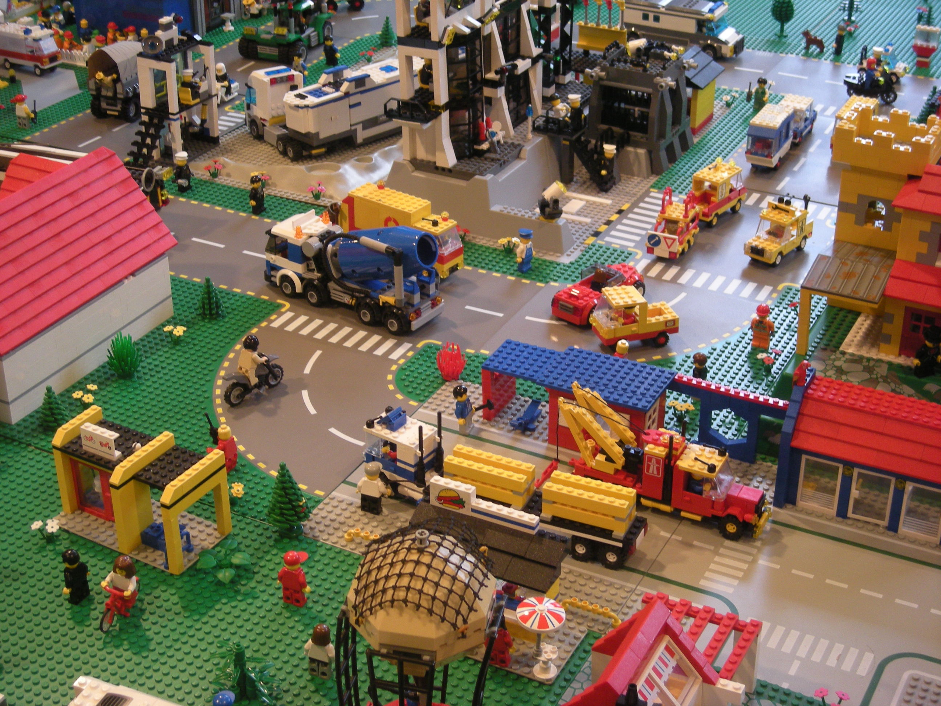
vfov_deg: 24.0
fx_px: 1658
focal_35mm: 61
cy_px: 353
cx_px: 470
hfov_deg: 31.7
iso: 120
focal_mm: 9.9
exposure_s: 1/7.9
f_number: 3.5
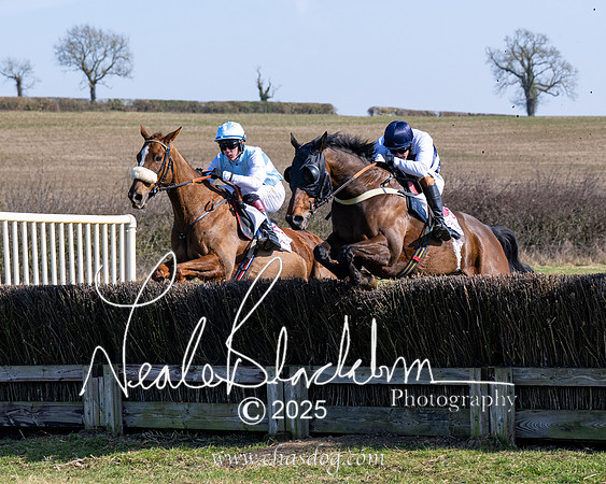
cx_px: 321
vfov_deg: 10.1
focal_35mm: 153
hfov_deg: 12.6
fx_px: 2743
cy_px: 206
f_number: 4
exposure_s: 1/2500
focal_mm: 77
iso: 200
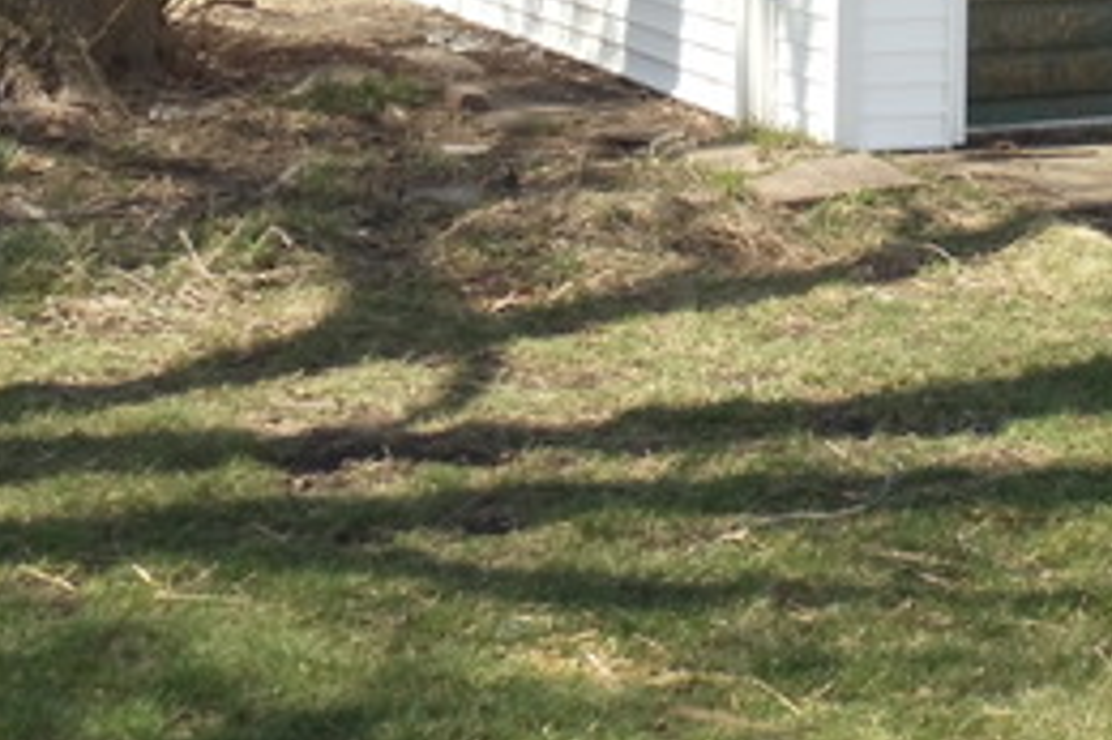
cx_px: 1352
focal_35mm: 128
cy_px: -133
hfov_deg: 15.4
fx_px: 3951
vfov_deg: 10.5
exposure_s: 1/125
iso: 200
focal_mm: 6.81
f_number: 7.5
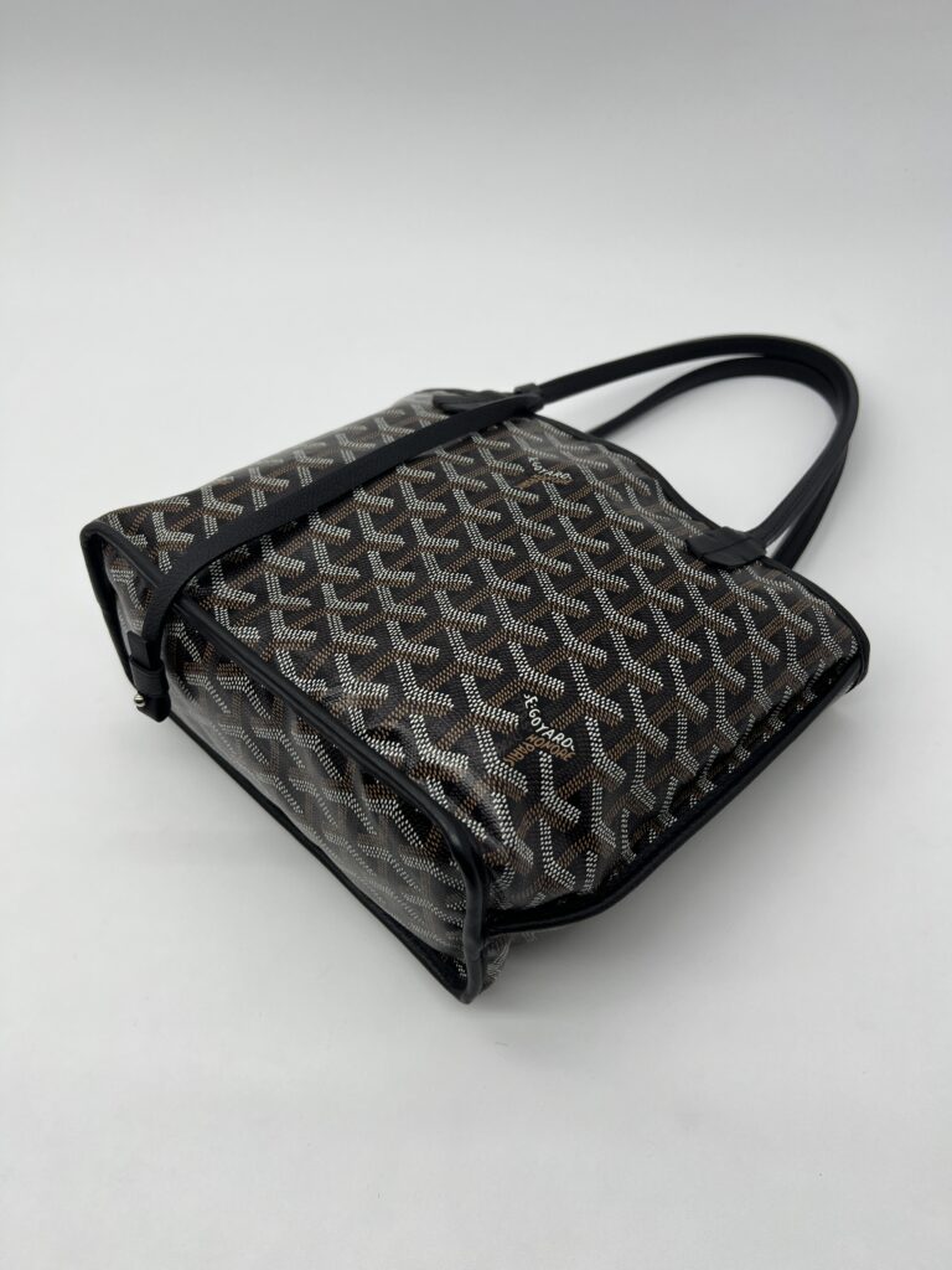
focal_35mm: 26
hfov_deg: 53.1
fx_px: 953
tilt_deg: -52.0
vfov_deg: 67.3
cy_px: 635
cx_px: 476
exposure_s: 1/271
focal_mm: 5.7
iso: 40
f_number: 1.5
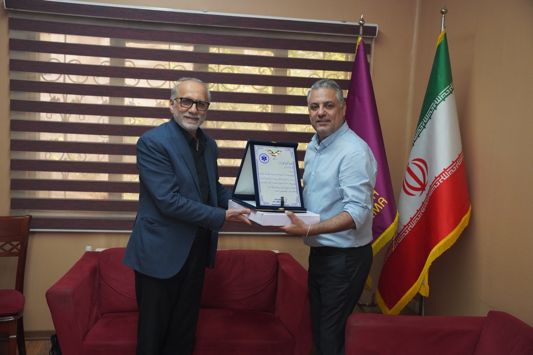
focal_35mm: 39
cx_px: 266
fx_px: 573
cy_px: 178
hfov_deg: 49.9
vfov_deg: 34.5
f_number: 4
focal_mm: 38.7
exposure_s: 1/160
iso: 2000
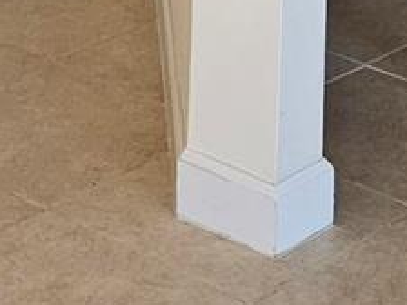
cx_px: 231
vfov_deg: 7.6
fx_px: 1928
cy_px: -704
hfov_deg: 12.0
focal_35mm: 164
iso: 160
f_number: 1.8
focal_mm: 5.4
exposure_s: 1/207
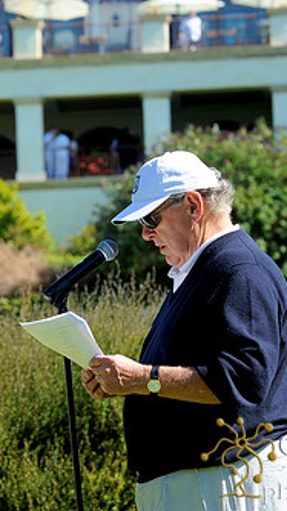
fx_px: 3210
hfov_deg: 5.1
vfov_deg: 9.1
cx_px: -25
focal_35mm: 237
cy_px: 219
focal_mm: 130
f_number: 9
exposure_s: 1/200
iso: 200
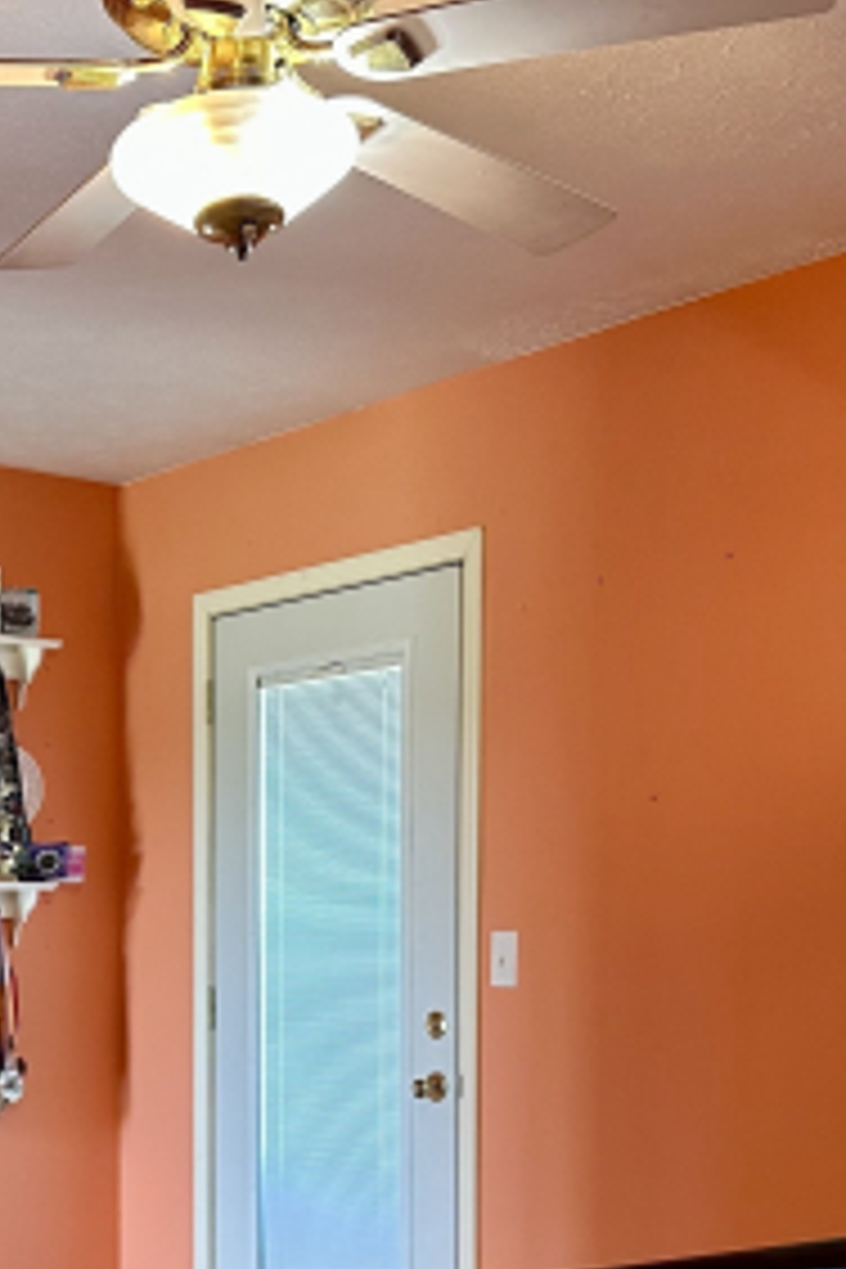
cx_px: 214
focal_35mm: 59
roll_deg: -0.4
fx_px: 2080
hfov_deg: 22.8
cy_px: 1044
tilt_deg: -2.6
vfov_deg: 32.8
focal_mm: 6.86
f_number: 1.78
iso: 250
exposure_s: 1/60
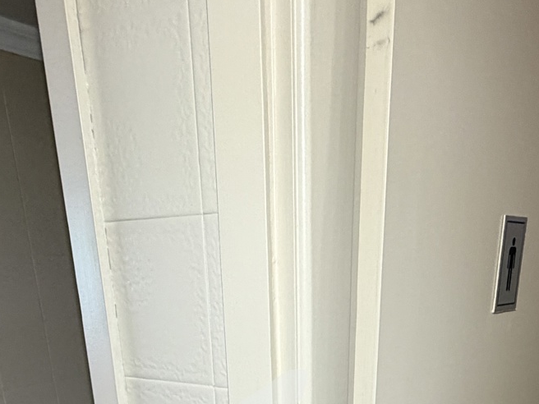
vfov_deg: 27.5
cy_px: 562
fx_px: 638
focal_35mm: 41
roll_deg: +0.5
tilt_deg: -25.0
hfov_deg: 45.7
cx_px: 307
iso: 320
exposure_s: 1/66
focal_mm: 2.22
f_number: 2.2
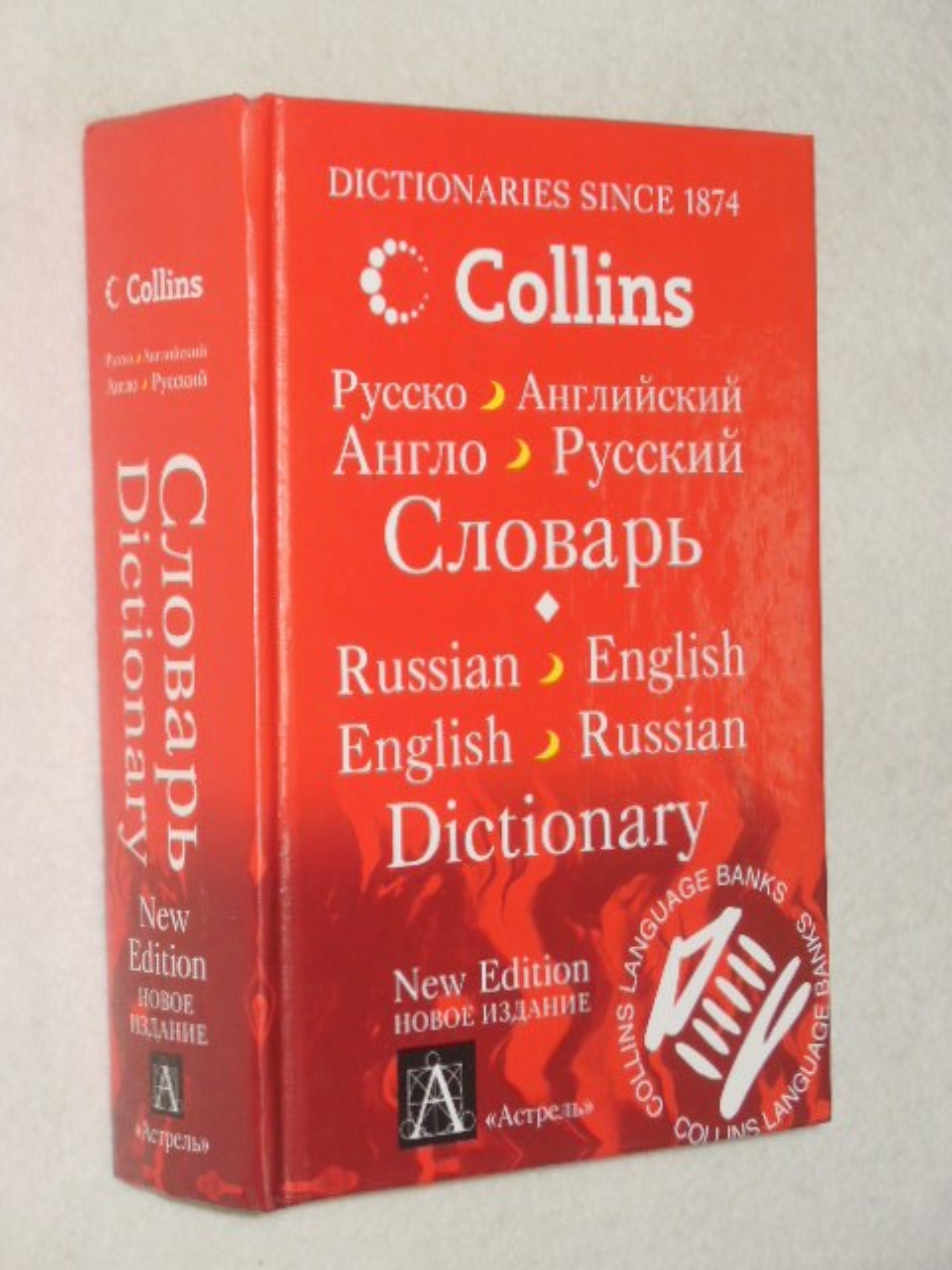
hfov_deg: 15.1
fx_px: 3594
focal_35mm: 98
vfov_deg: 20.0
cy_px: 635
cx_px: 476
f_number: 4.7
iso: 200
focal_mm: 17.5
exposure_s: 1/60
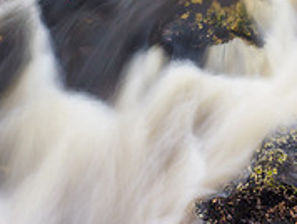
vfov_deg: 17.3
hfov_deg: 24.9
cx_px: 200
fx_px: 670
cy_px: -99
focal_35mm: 78
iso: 200
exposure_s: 2.5
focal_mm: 12
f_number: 7.1
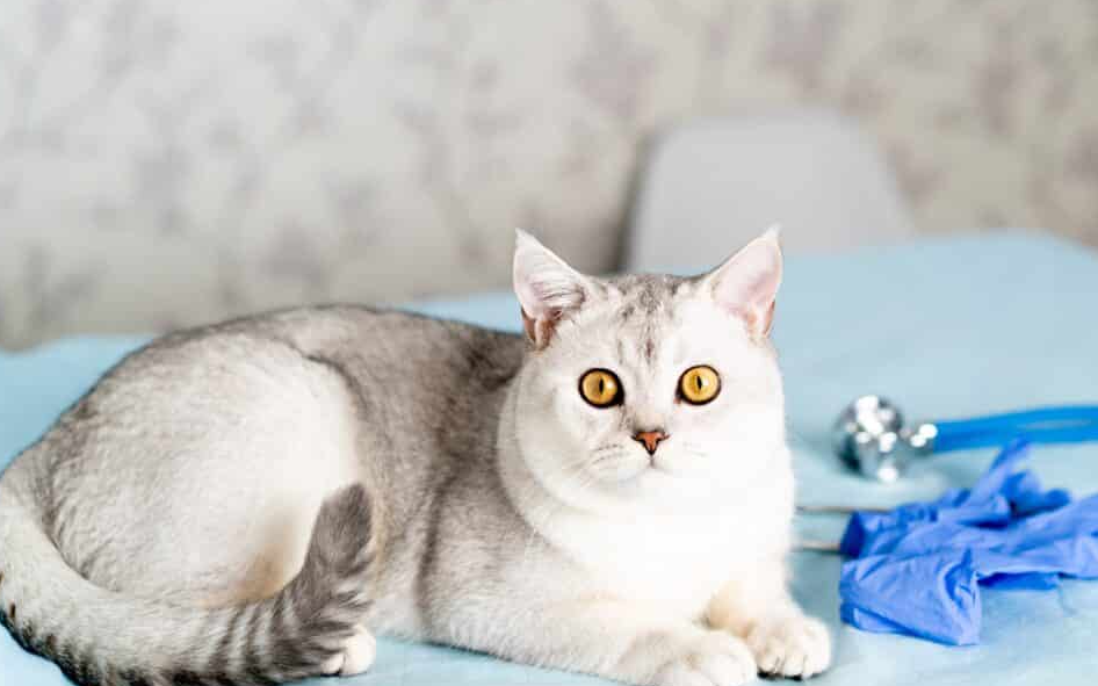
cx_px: 673
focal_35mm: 72
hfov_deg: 28.5
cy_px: 291
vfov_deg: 18.1
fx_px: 2154
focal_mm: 55
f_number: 2.5
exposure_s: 1/320
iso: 400
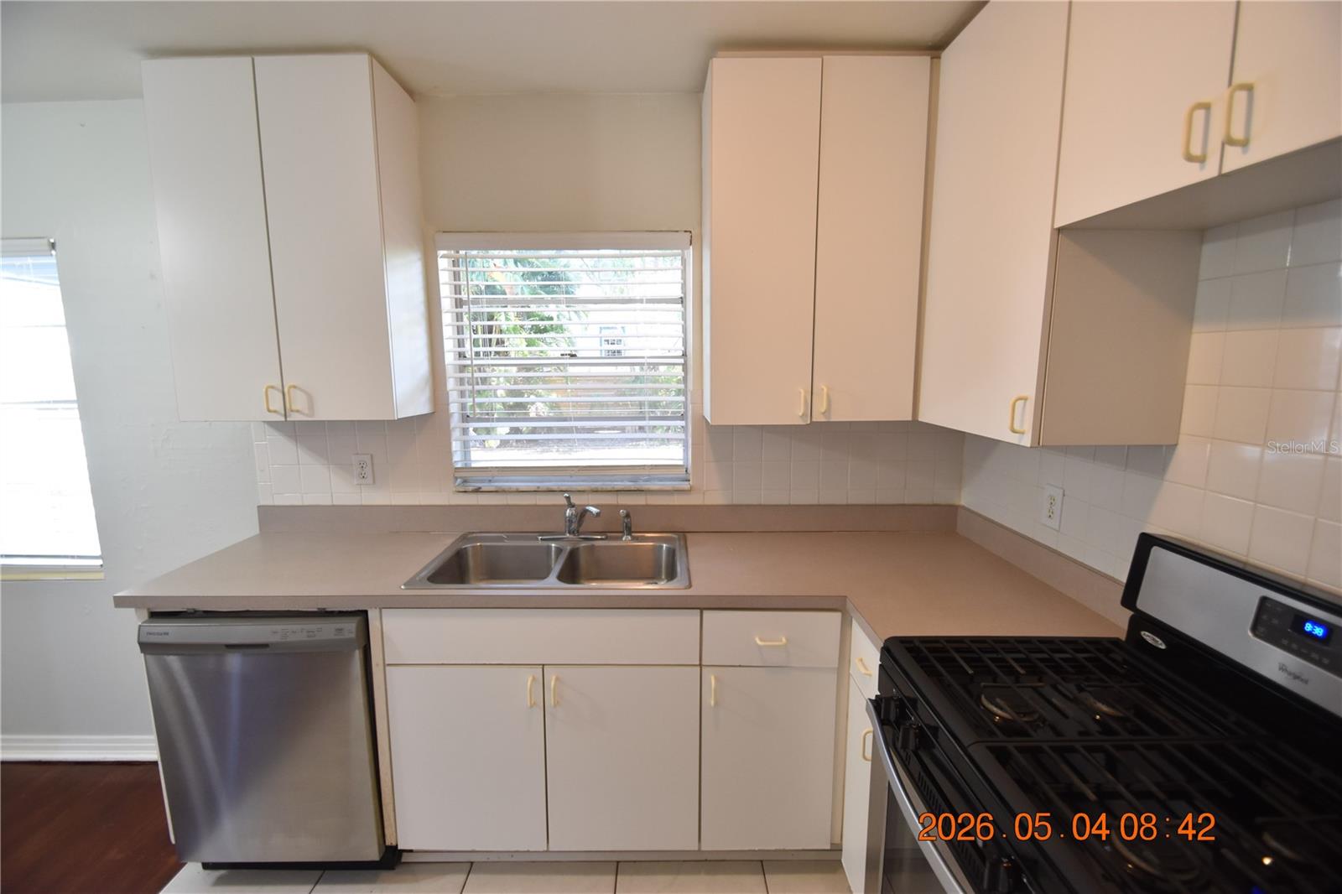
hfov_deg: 100.4
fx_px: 559
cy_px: 447
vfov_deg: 77.3
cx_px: 671
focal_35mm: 15
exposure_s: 1/45
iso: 800
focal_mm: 10
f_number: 3.5
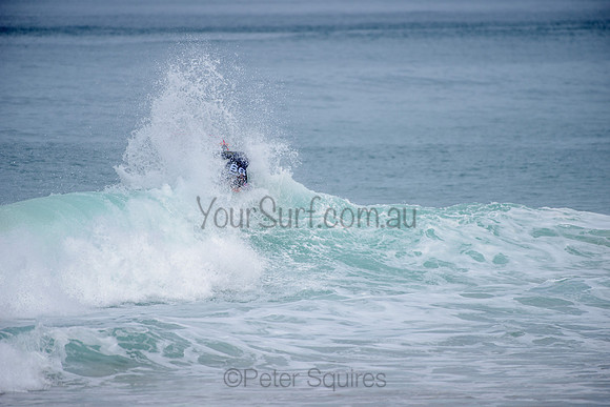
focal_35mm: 500
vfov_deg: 2.8
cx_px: 305
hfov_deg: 4.1
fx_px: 8474
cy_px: 204
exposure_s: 1/2000
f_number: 5.6
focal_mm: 500
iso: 160
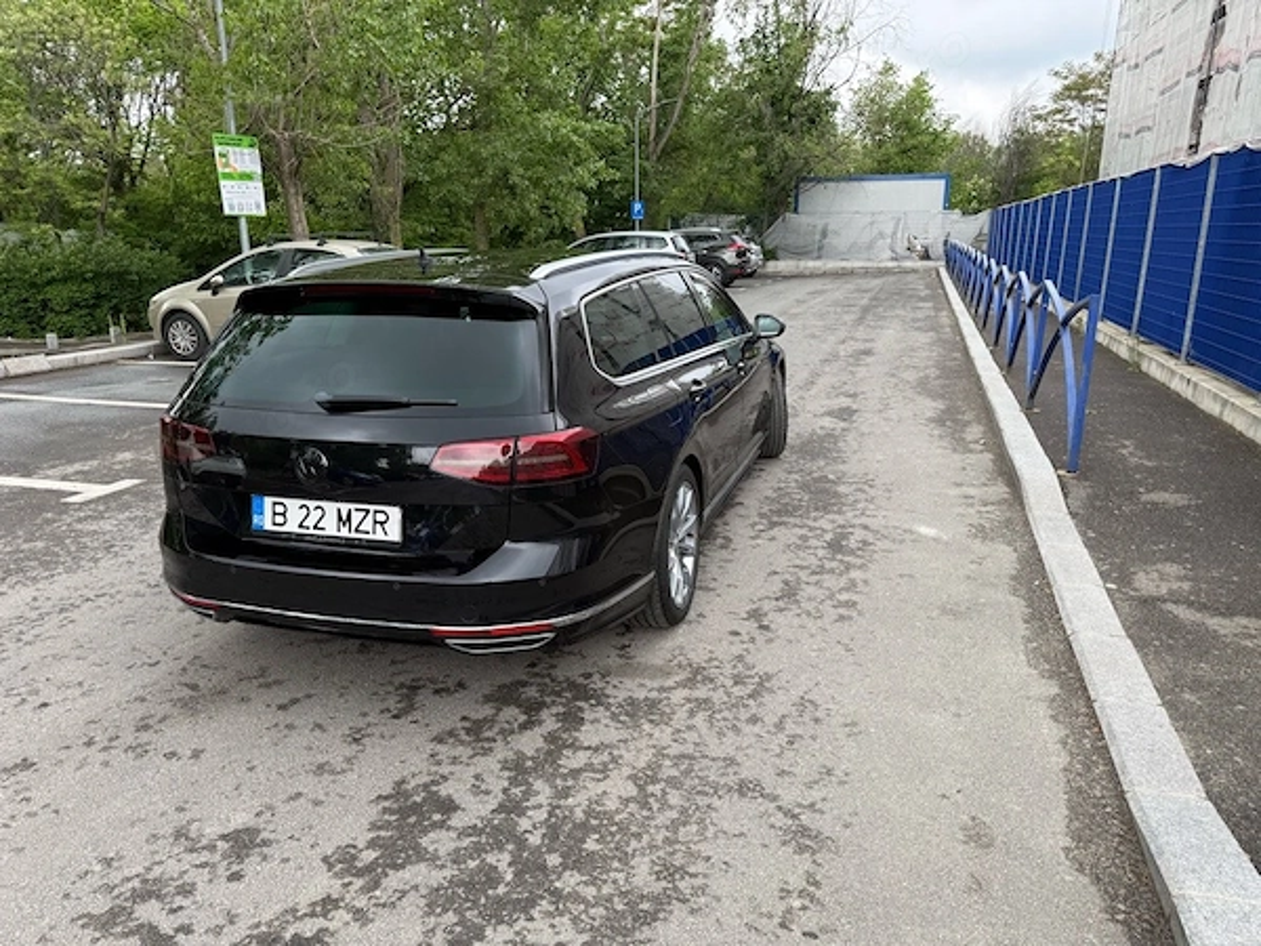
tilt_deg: -15.0
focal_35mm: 24
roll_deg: +0.1
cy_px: 473
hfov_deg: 71.6
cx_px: 630
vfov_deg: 56.8
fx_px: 874
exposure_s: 1/547
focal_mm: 6.76
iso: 80
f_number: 1.78
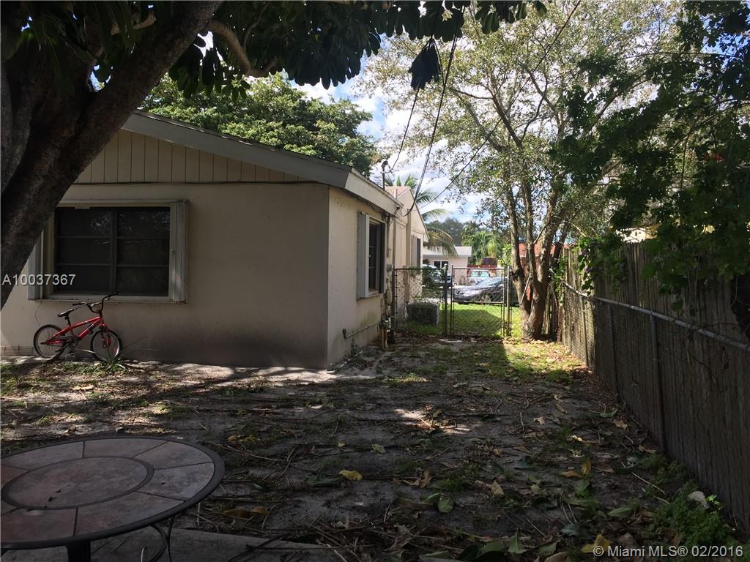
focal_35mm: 29
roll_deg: -1.2
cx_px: 375
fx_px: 628
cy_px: 281
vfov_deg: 48.2
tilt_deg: +2.2
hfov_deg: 61.7
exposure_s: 1/648
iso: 32
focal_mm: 4.15
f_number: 2.2
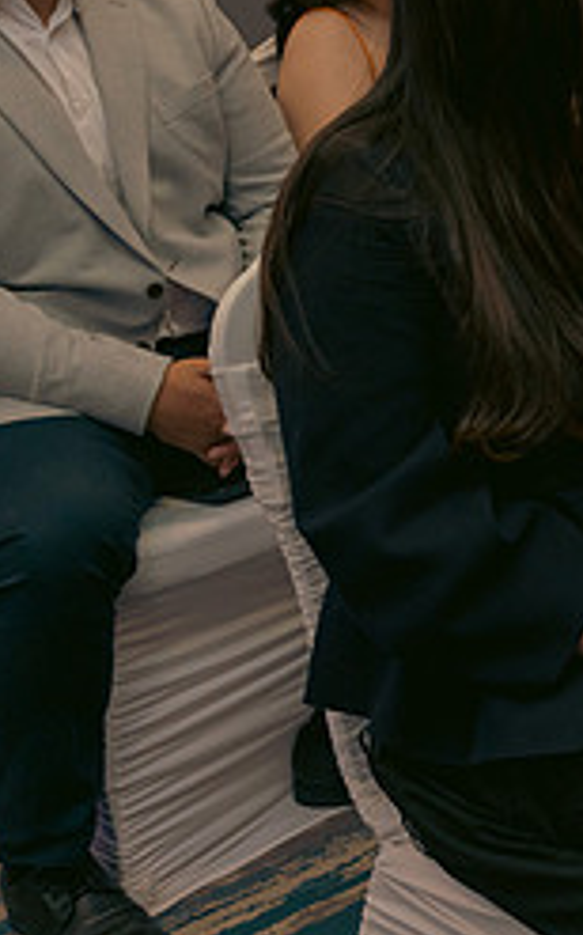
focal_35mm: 79
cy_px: 256
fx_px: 2012
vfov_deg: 25.9
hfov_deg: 15.0
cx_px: 928
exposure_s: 1/160
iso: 2500
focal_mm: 33
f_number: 3.5
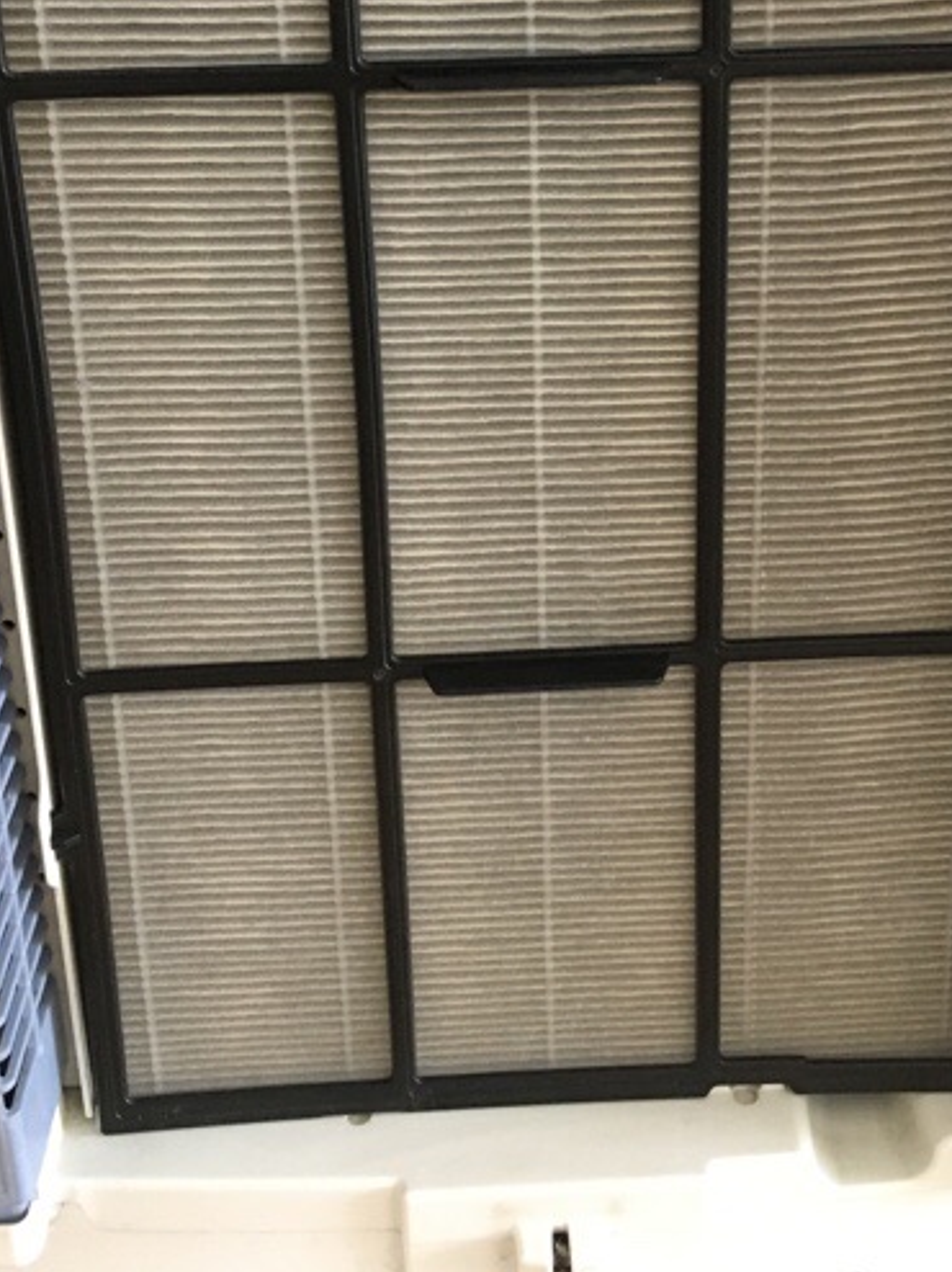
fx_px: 1725
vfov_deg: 38.8
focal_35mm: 47
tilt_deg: -20.1
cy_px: 245
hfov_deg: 30.8
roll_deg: +0.5
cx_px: 538
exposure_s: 1/20
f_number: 2.2
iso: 200
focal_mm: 4.15
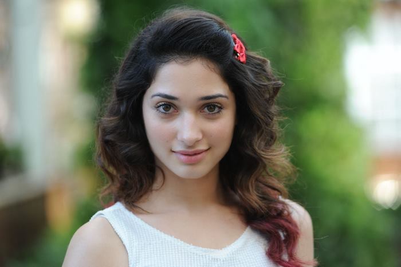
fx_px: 1392
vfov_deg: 11.0
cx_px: 200
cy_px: 134
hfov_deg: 16.4
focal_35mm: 125
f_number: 3.5
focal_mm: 125
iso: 400
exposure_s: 1/250
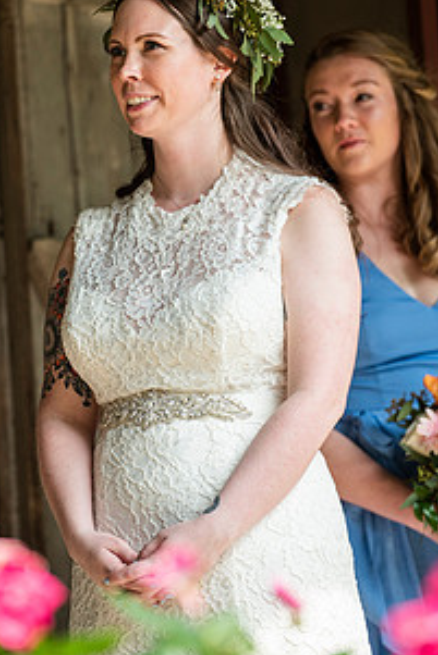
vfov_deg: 8.1
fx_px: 4630
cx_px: 139
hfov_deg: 5.4
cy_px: 191
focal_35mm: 254
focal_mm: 170
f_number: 3.5
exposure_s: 1/800
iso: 400
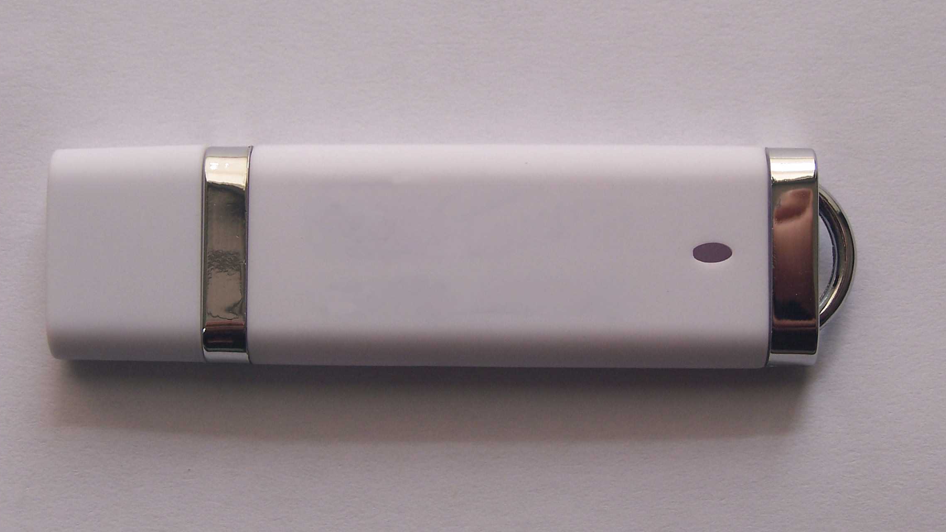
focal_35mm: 90
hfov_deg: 23.7
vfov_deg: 13.4
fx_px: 2257
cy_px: 262
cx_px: 471
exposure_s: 1/45
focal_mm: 13.7
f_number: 3.2
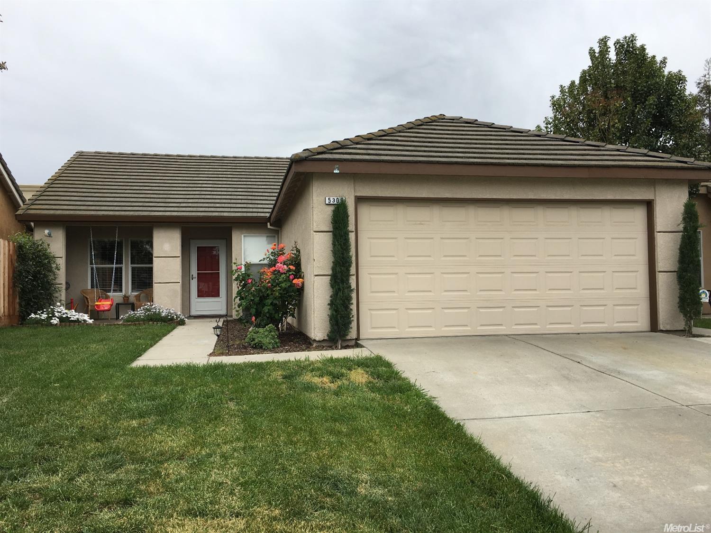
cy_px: 266
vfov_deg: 48.2
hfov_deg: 61.7
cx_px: 356
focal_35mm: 29
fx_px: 595
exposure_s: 1/361
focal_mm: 4.15
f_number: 2.2
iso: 25
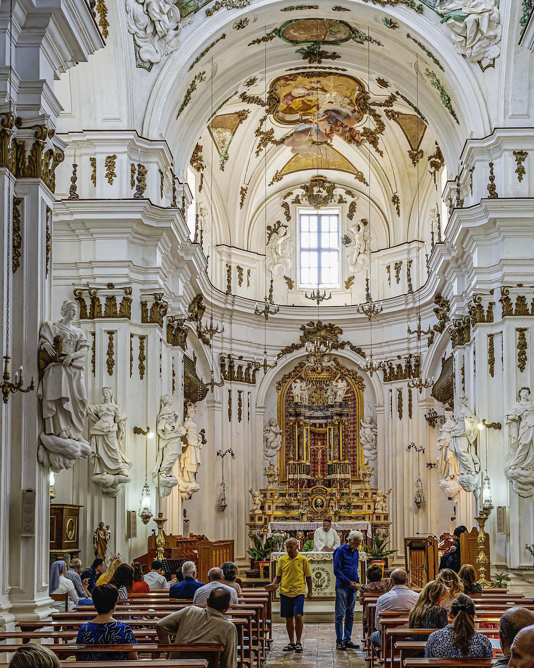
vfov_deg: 42.0
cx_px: 267
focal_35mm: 44
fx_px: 869
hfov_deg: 34.2
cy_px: 299
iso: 2500
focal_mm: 39
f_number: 10
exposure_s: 1/80
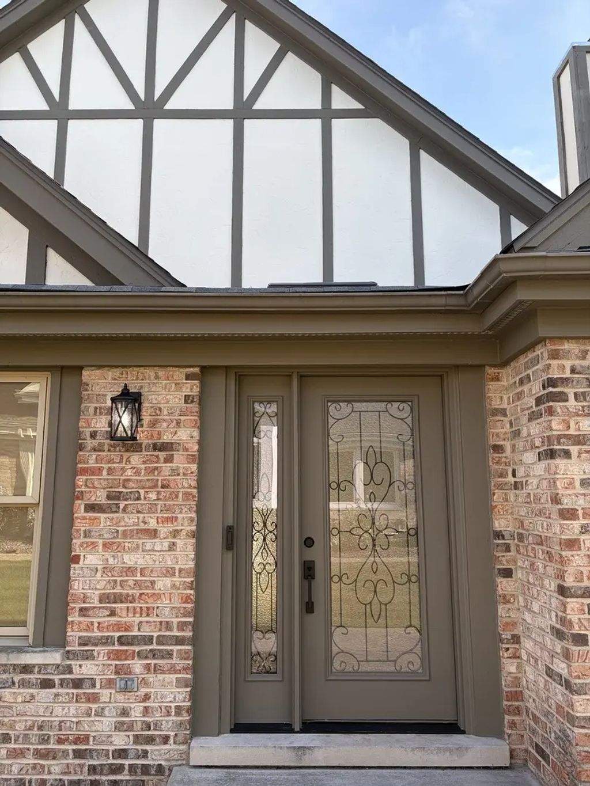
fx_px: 591
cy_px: 393
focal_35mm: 26
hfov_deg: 53.1
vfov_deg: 67.3
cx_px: 295
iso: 50
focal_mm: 5.96
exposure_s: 1/601
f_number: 1.6
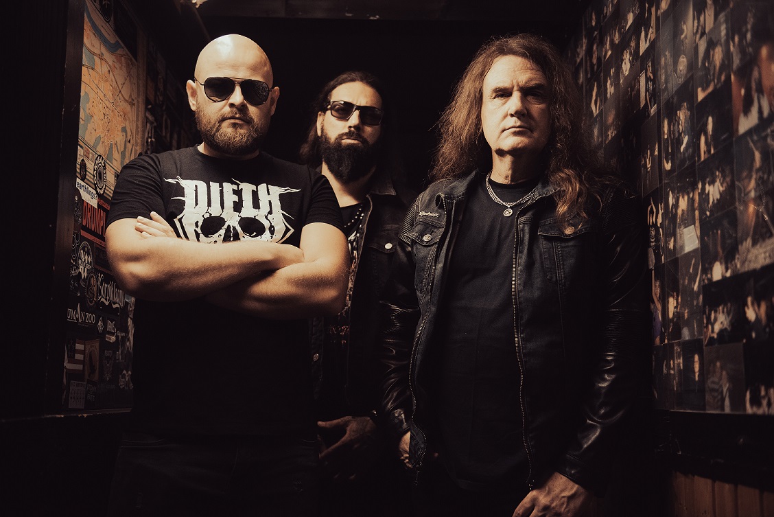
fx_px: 903
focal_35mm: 42
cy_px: 258
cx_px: 387
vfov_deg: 31.9
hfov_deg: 46.4
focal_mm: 42
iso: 2500
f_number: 2.8
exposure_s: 1/160
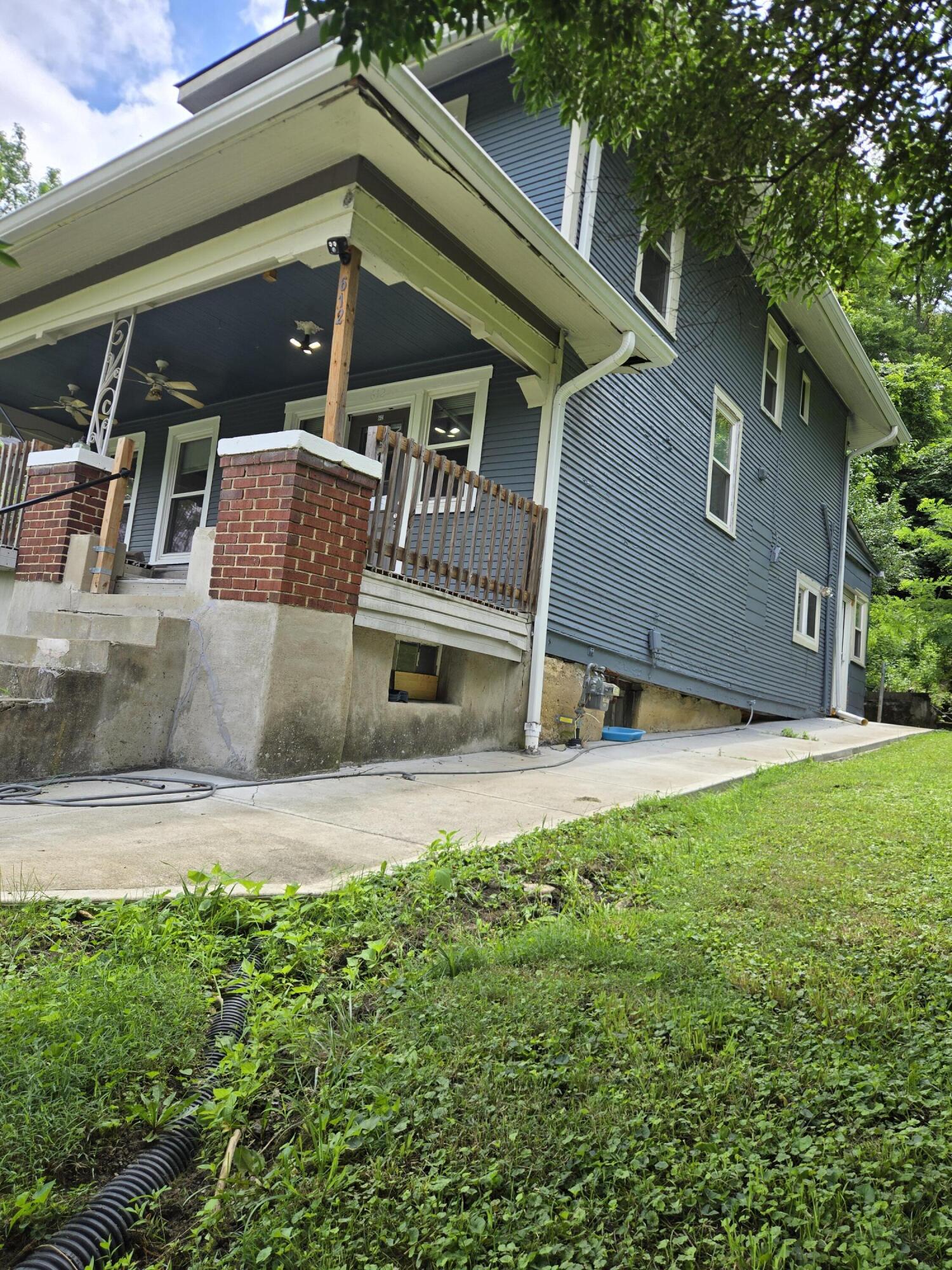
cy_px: 635
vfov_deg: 73.9
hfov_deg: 58.9
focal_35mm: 23
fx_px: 843
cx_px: 476
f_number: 1.8
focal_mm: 5.4
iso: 25
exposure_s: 1/957
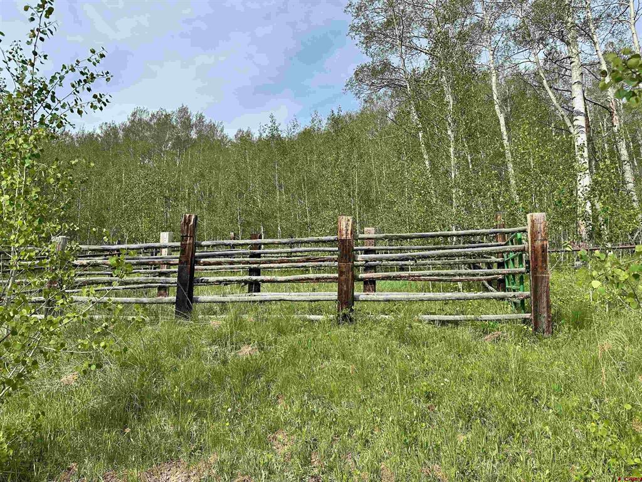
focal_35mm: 24
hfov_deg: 71.6
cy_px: 241
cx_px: 321
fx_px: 445
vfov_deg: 56.8
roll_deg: -2.5
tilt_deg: +7.8
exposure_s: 1/2882
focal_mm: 6.86
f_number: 1.78
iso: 80
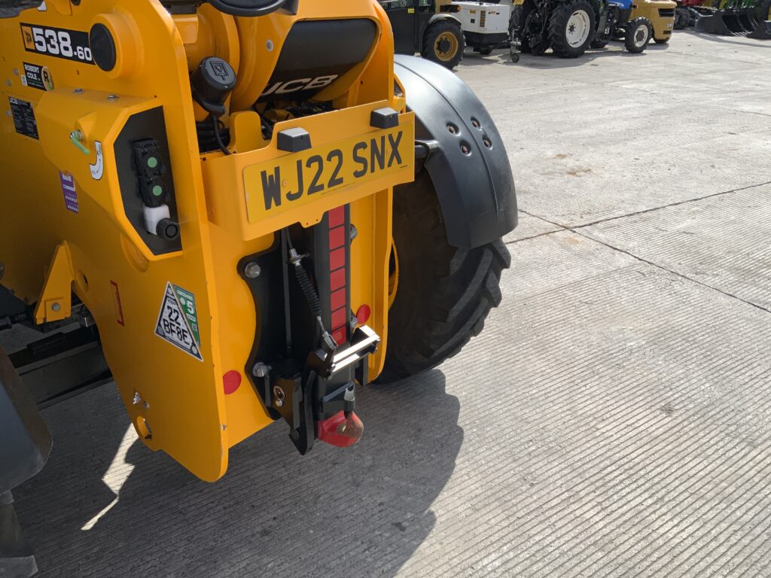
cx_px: 386
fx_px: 646
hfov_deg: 61.7
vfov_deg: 48.2
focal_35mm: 29
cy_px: 289
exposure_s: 1/1730
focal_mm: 3
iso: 16
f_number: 1.8
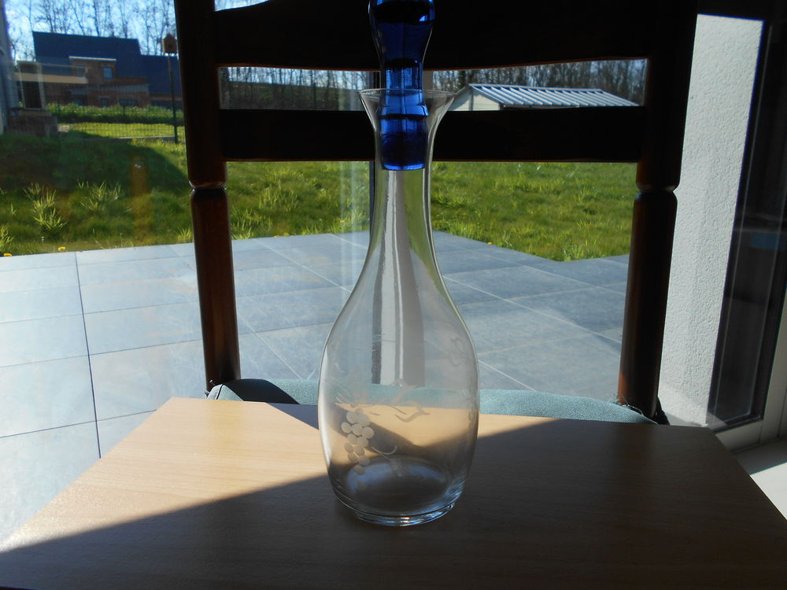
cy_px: 295
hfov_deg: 67.3
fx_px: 591
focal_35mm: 26
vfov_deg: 53.1
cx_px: 394
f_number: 3.2
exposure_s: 1/800
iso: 80
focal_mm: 4.6
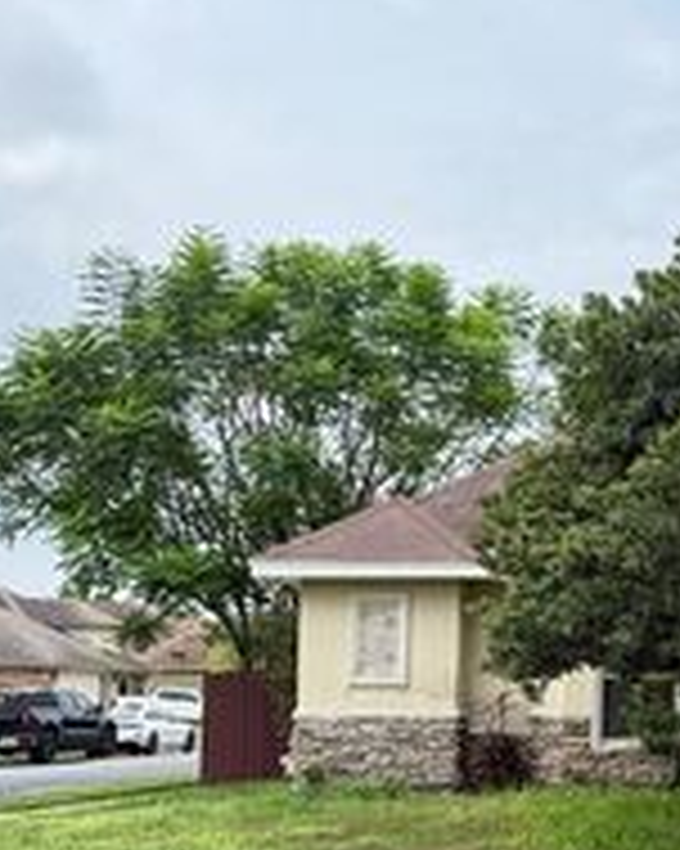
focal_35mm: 62
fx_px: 1561
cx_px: 959
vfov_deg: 30.2
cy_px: 596
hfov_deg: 21.4
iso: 80
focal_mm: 6.76
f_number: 1.78
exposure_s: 1/2370
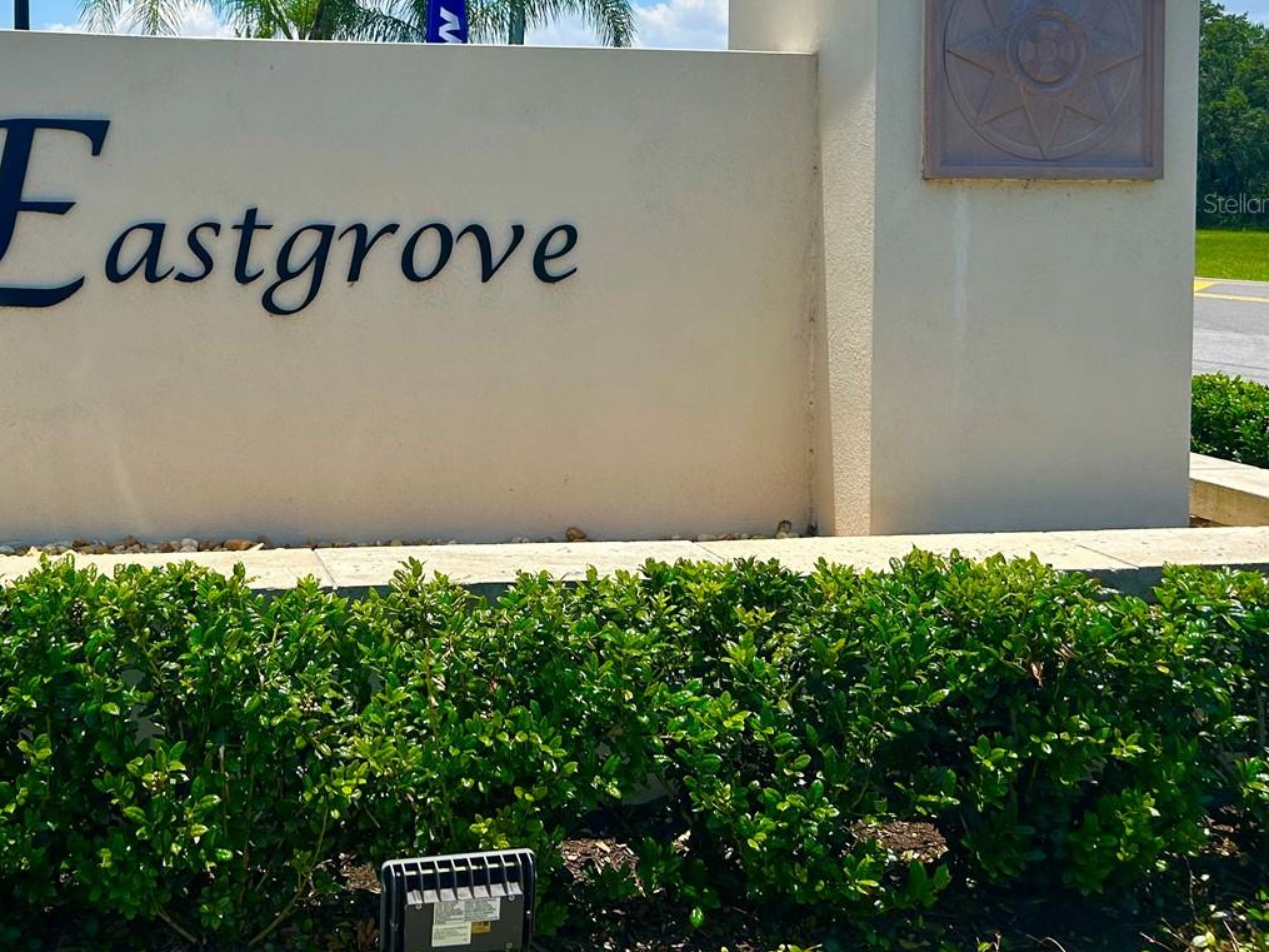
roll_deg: -0.5
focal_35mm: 41
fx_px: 1503
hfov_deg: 44.3
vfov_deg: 34.2
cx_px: 321
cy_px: 203
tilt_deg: -0.2
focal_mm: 5.7
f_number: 1.5
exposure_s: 1/5882
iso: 50
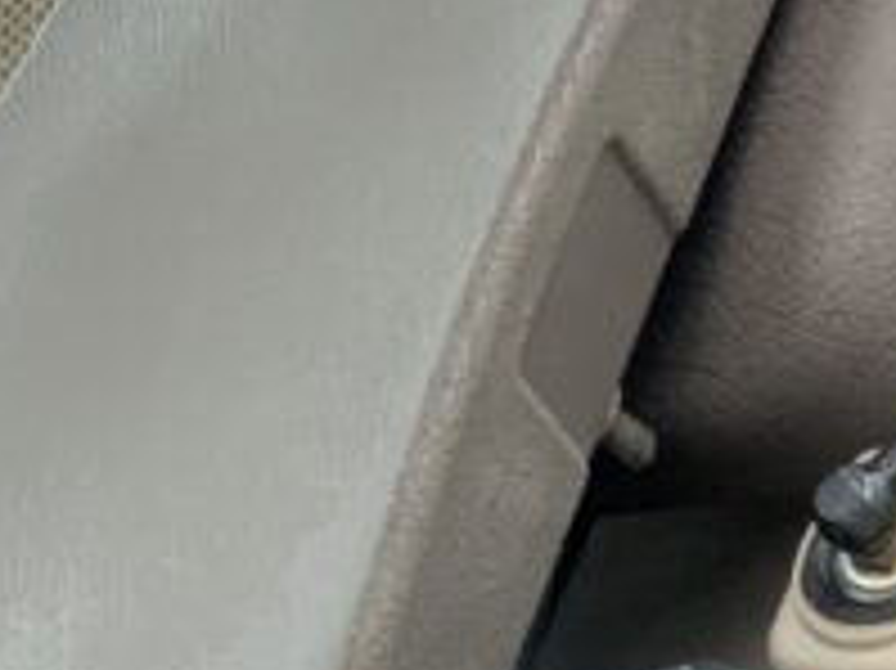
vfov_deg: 9.9
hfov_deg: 13.2
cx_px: 171
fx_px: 3854
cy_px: 342
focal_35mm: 149
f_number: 1.8
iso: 16
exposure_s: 1/642
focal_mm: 3
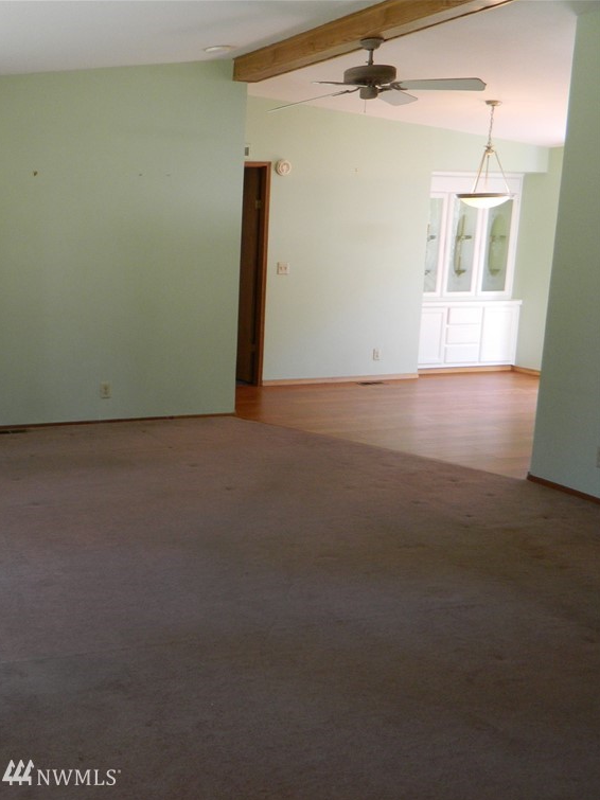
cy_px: 406
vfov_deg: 49.0
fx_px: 878
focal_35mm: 38
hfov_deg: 35.5
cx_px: 61
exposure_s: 1/30
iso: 140
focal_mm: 5.1
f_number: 3.2
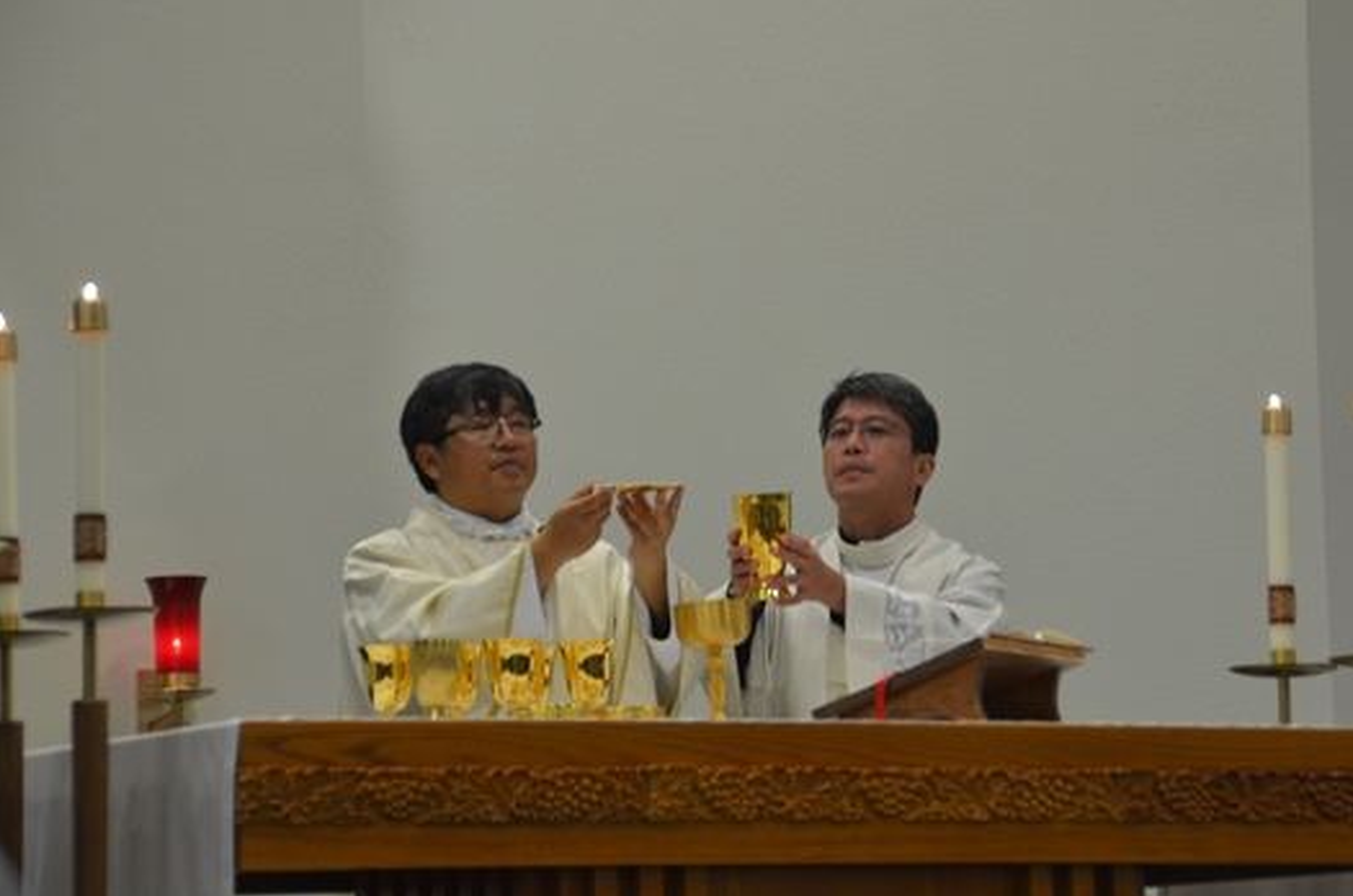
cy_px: 402
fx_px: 6513
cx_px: 781
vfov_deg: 7.9
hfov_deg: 11.9
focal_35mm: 174
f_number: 5.3
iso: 800
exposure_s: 1/30
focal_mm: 95
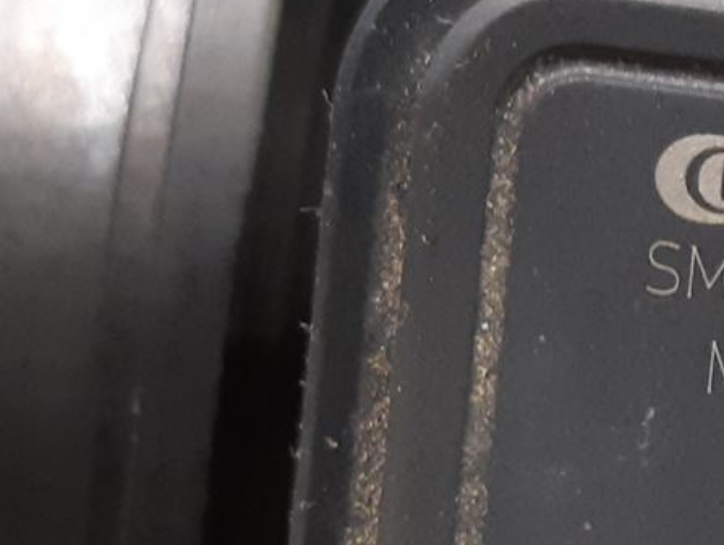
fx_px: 2491
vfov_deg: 12.3
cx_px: 907
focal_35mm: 119
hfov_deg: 15.8
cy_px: 576
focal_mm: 3.93
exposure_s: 1/25
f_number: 1.7
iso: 250
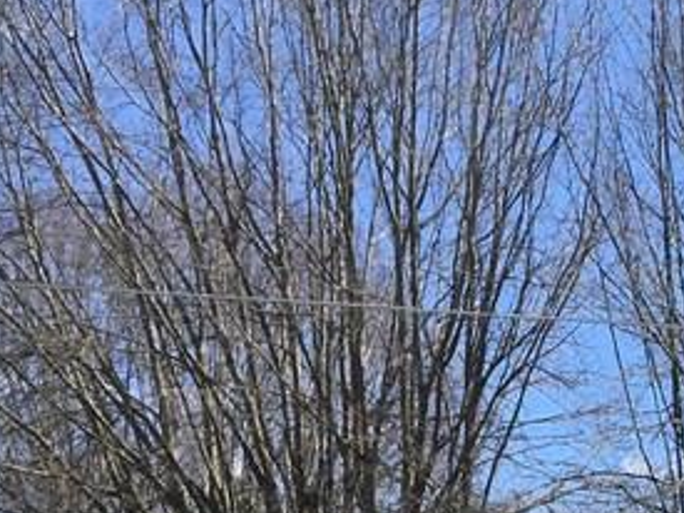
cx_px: 1017
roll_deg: +0.6
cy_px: 864
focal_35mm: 108
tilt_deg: +0.5
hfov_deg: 16.6
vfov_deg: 12.7
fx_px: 2133
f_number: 2.2
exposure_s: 1/974
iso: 25
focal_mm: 4.15
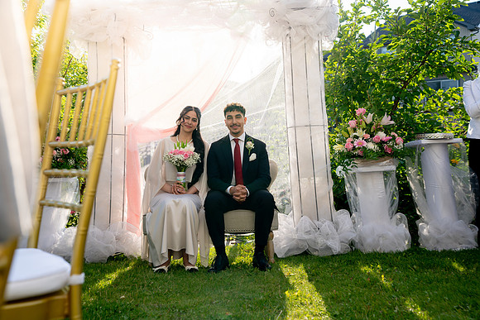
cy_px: 160
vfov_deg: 36.9
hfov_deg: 53.1
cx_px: 240
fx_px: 480
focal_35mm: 36
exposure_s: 1/320
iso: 100
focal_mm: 36
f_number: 4.5
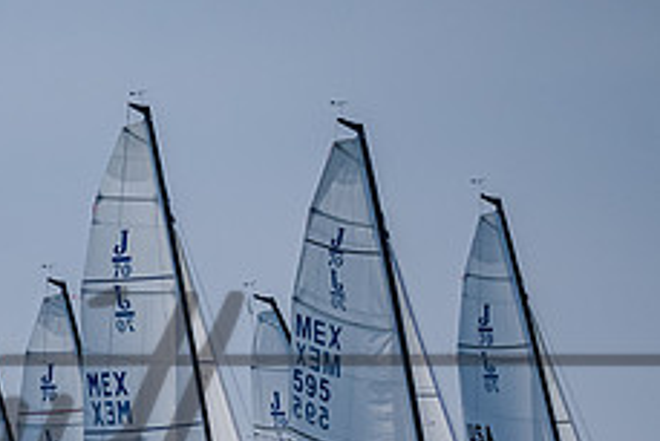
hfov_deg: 1.9
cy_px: 919
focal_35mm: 1060
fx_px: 19445
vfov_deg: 1.3
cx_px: -924
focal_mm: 220
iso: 400
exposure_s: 1/3200
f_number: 6.3
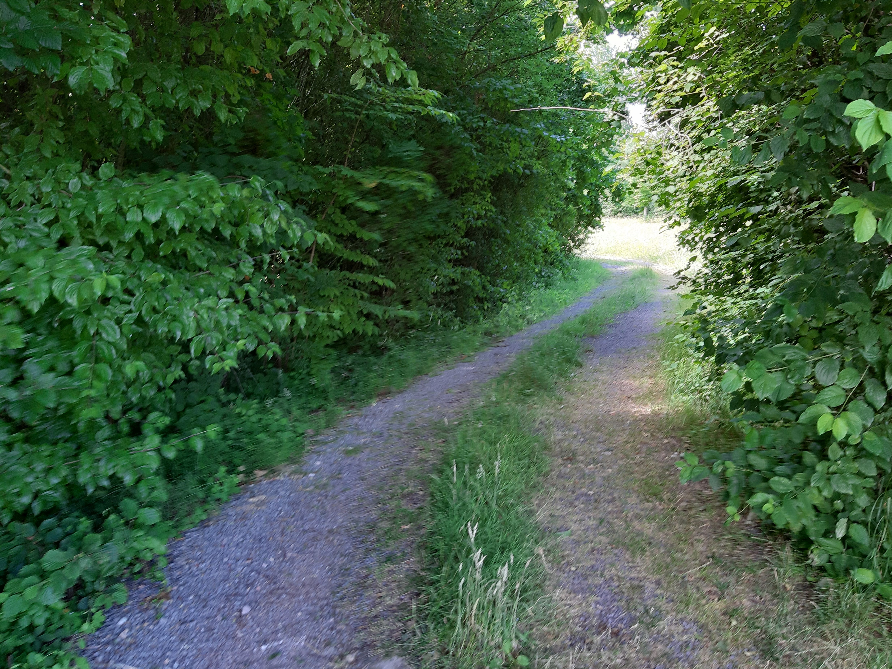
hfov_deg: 58.3
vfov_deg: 45.4
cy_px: 341
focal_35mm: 31
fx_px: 799
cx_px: 483
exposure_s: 1/50
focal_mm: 3.93
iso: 80
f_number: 1.7
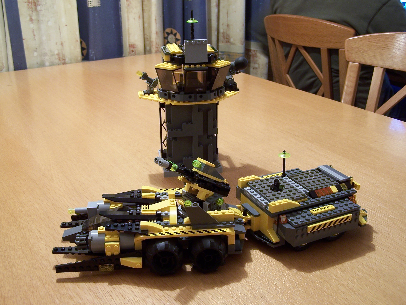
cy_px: 152
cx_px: 203
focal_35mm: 38
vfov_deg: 37.7
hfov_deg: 49.0
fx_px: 446
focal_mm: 6.3
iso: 80
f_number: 2.8
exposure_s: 1/3
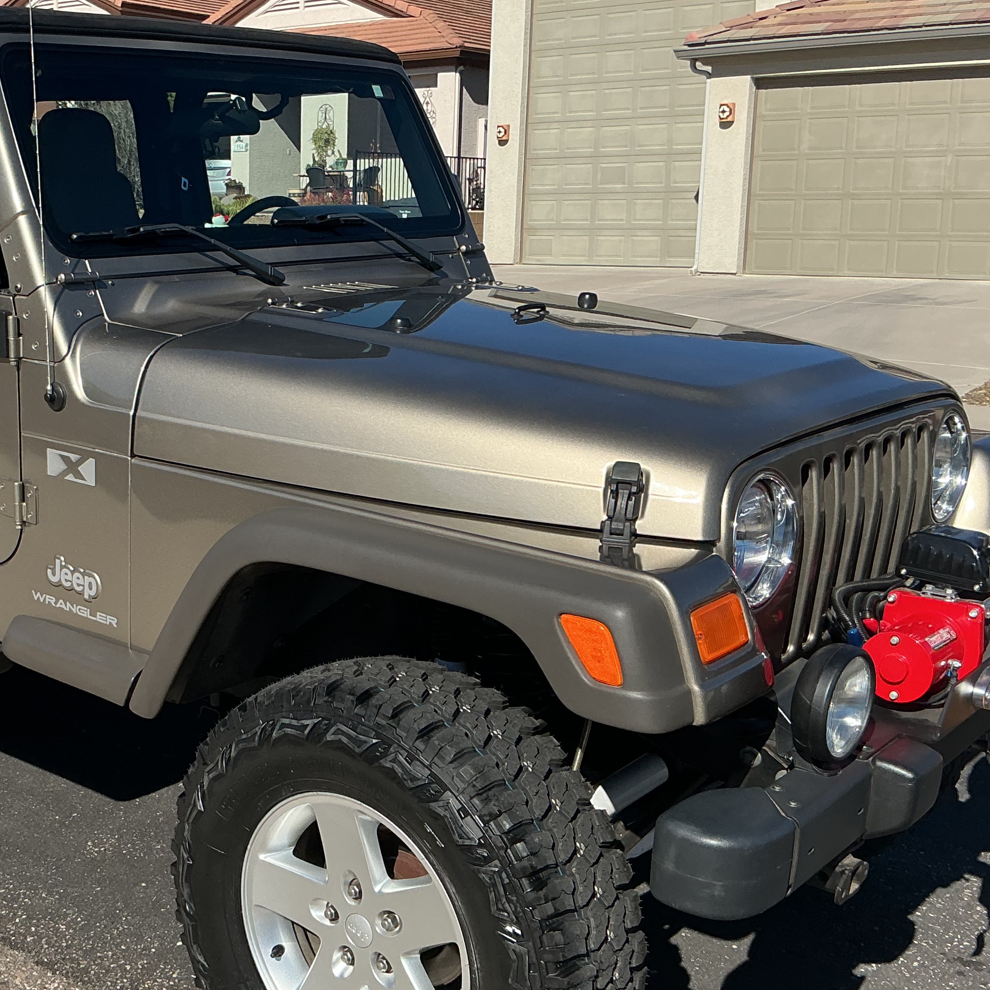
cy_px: 508
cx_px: 264
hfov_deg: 35.4
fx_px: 1521
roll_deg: -0.8
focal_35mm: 47
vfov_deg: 36.1
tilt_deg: -9.7
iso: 25
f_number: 1.8
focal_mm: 3
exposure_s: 1/1984
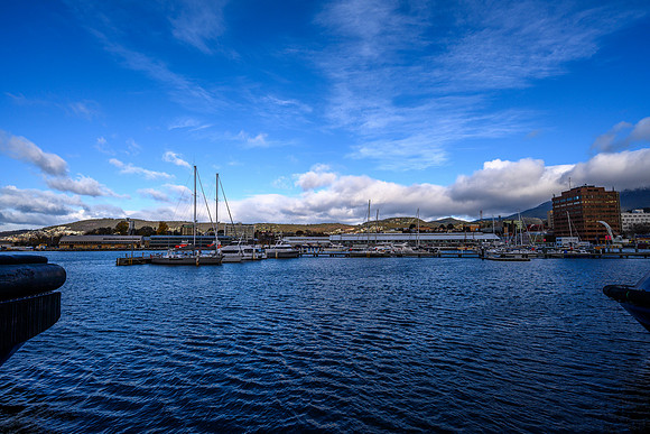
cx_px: 325
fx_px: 311
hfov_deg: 92.6
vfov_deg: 69.8
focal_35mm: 17
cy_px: 217
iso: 100
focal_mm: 17
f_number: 5.6
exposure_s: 1/1250
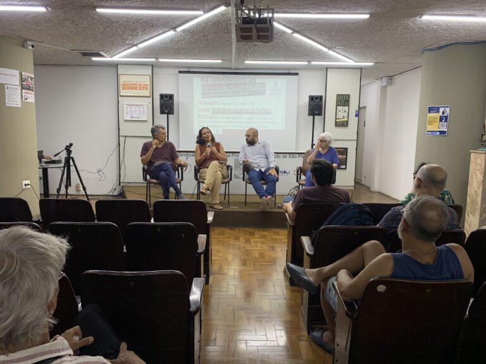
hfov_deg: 67.3
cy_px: 182
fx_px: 365
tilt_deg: -7.4
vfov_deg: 53.1
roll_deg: -1.0
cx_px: 243
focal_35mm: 26
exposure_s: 1/120
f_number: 1.8
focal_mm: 4.25
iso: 64
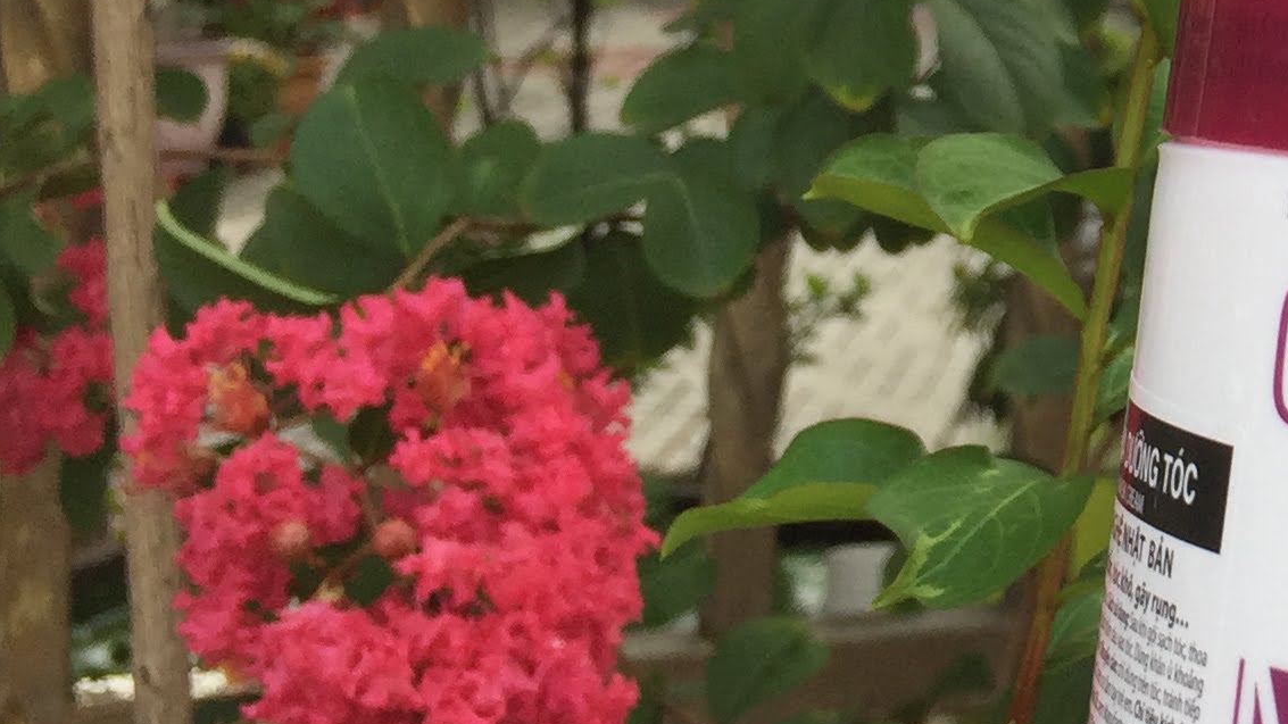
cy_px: 13
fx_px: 3108
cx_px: 1654
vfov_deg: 13.1
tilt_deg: -0.8
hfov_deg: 21.3
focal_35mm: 91
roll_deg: -5.1
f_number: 2.2
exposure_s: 1/260
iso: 32
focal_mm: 4.15
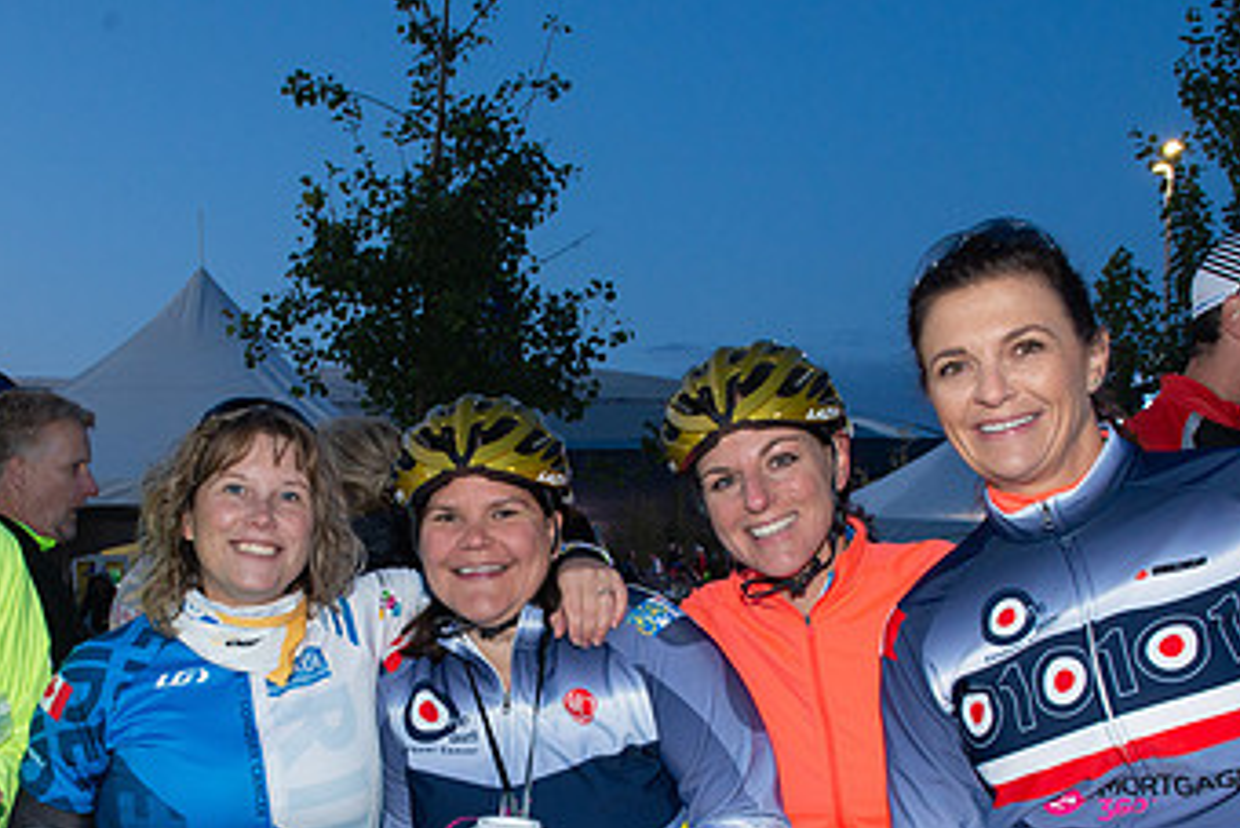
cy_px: 673
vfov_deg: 31.7
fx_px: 1413
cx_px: 514
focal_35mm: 41
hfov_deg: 47.2
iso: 640
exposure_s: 1/80
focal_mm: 24
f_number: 8
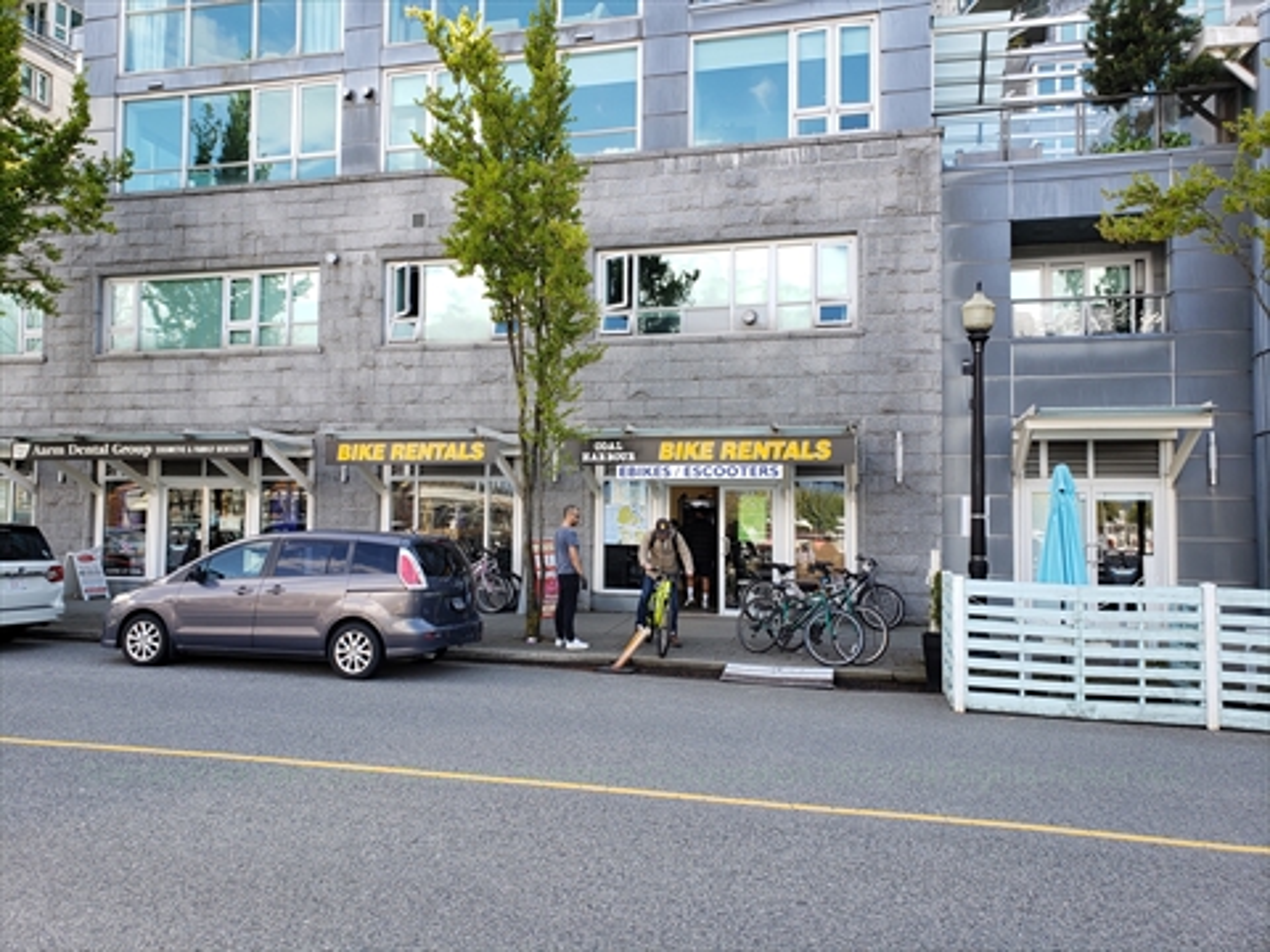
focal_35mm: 26
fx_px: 954
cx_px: 635
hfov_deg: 67.3
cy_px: 476
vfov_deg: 53.1
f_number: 2.4
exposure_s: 1/227
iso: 50
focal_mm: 4.3
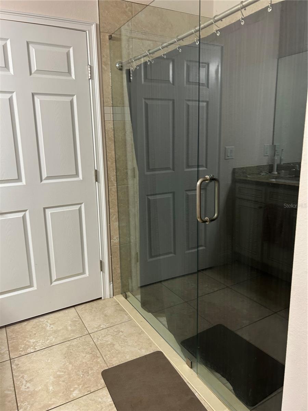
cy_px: 206
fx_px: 308
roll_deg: +0.7
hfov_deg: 53.1
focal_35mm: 26
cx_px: 154
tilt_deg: -11.9
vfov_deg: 67.3
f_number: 1.5
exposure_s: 1/60
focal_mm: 5.7
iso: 160
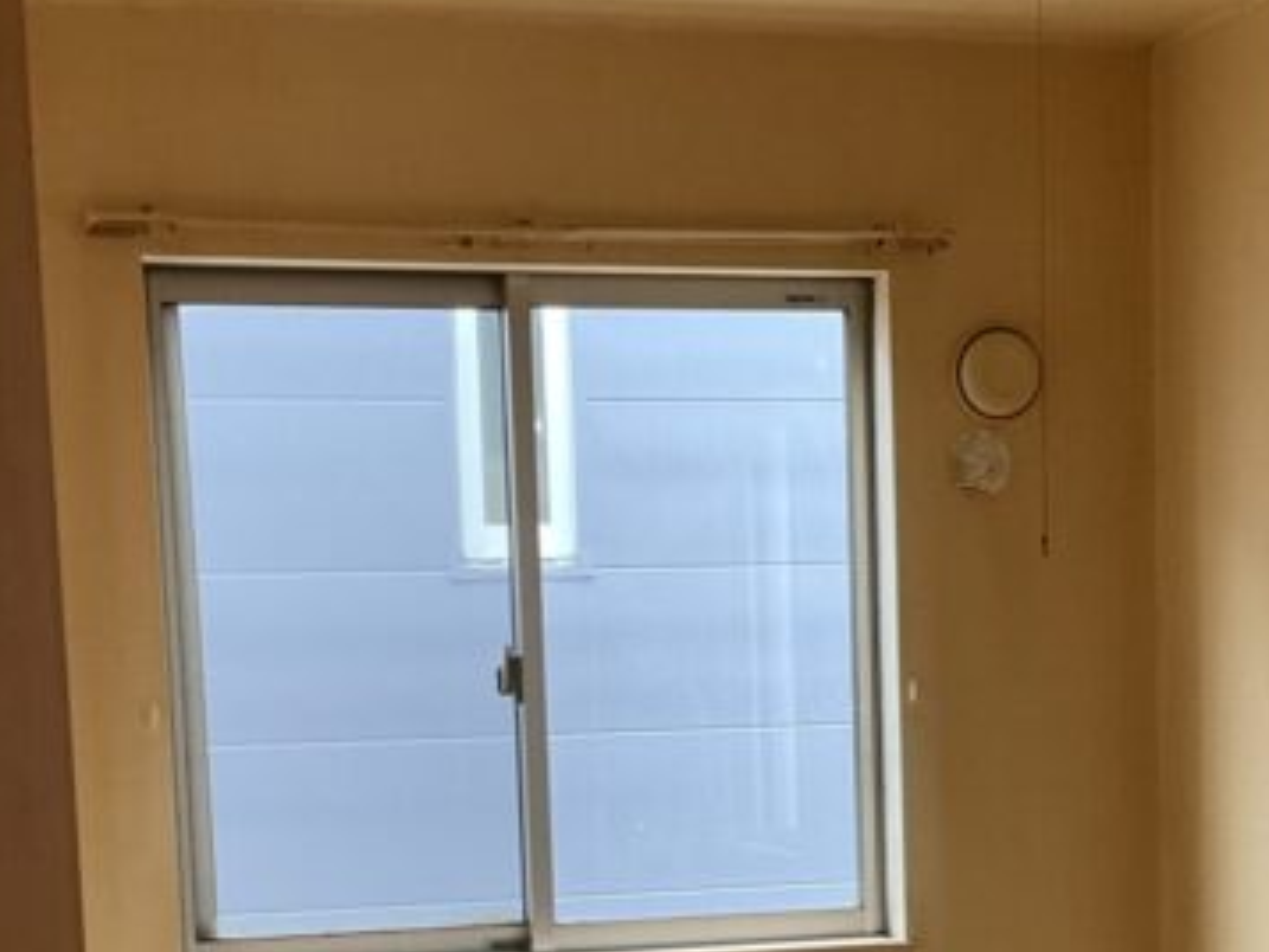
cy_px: 956
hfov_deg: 24.9
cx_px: 786
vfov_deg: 18.4
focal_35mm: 78
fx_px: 2860
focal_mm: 3
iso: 64
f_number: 1.8
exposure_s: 1/122
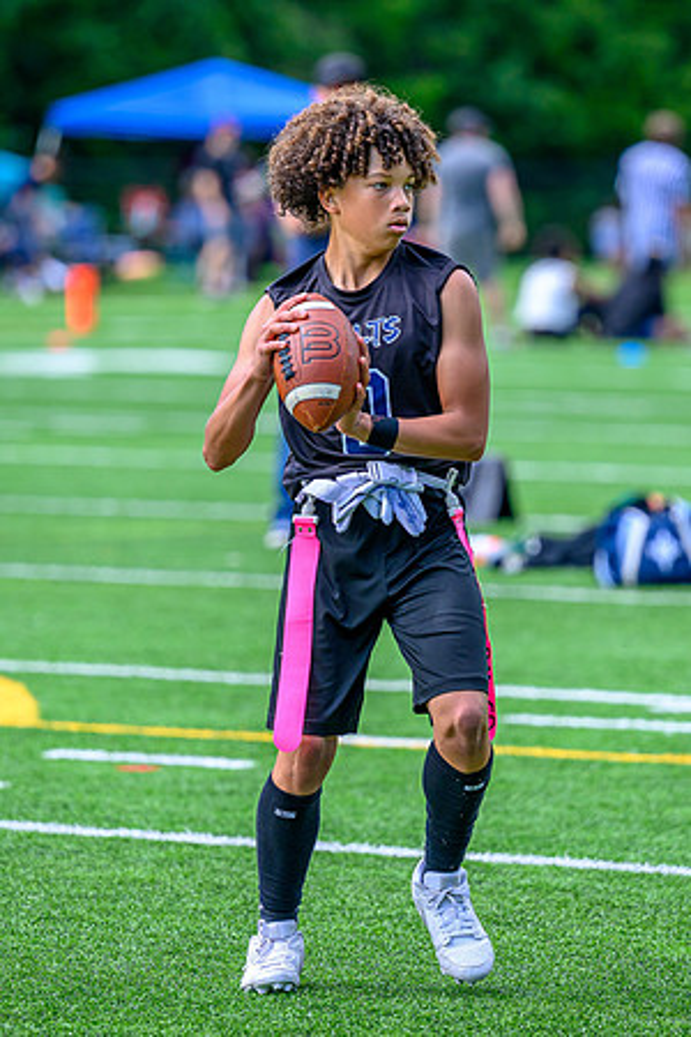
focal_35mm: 302
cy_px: 445
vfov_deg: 6.8
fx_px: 8700
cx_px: 390
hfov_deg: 4.5
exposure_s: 1/2000
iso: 250
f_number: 2.8
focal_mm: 170
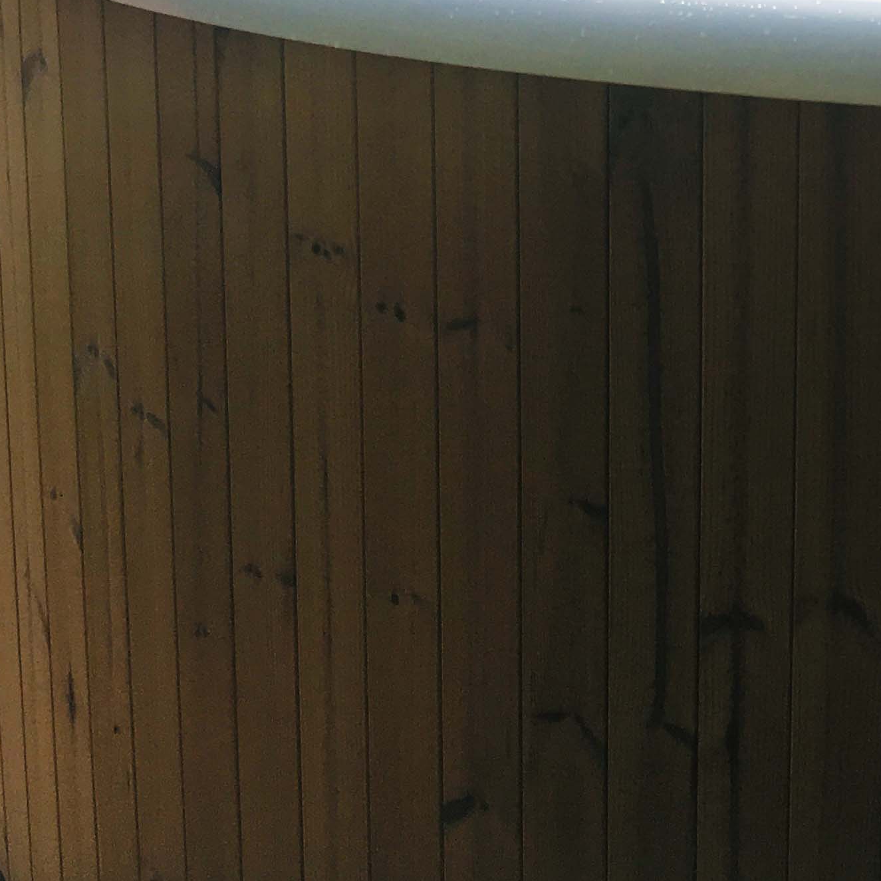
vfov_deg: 21.2
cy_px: -65
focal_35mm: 78
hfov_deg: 20.6
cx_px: 1080
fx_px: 2246
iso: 25
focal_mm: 4.15
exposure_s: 1/1099
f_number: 2.2
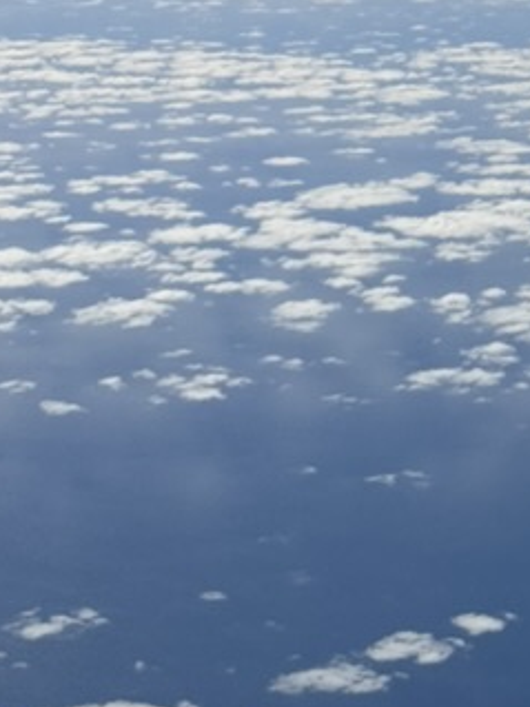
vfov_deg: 12.6
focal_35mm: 154
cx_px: 523
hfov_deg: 9.6
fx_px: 3146
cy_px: -111
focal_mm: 6.86
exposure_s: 1/12500
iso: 80
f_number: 1.78
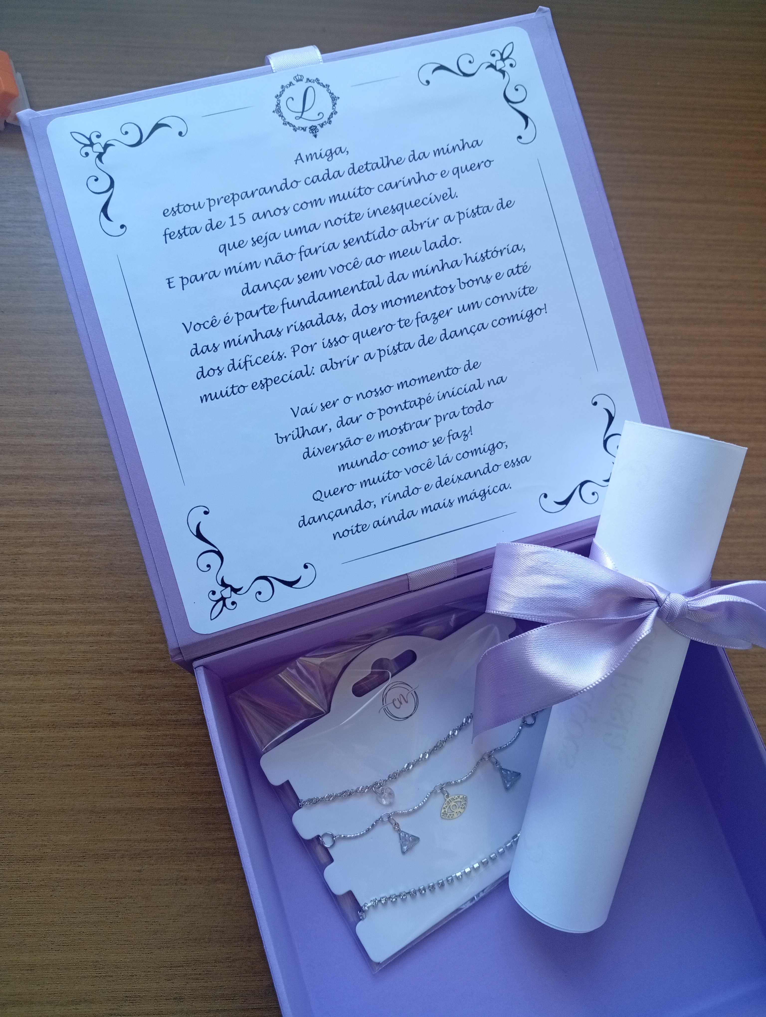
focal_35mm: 27
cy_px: 508
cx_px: 383
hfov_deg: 51.5
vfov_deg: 65.2
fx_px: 795
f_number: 1.8
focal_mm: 3.98
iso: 199
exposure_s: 1/60
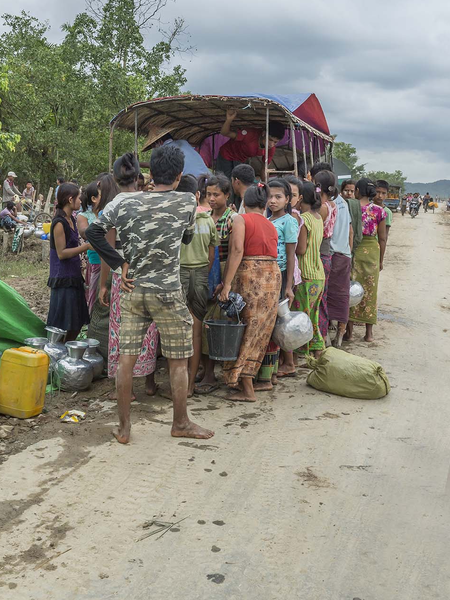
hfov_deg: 40.7
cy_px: 269
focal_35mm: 35
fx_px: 607
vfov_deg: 52.5
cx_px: 224
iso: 1250
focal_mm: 32
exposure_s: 1/500
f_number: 18
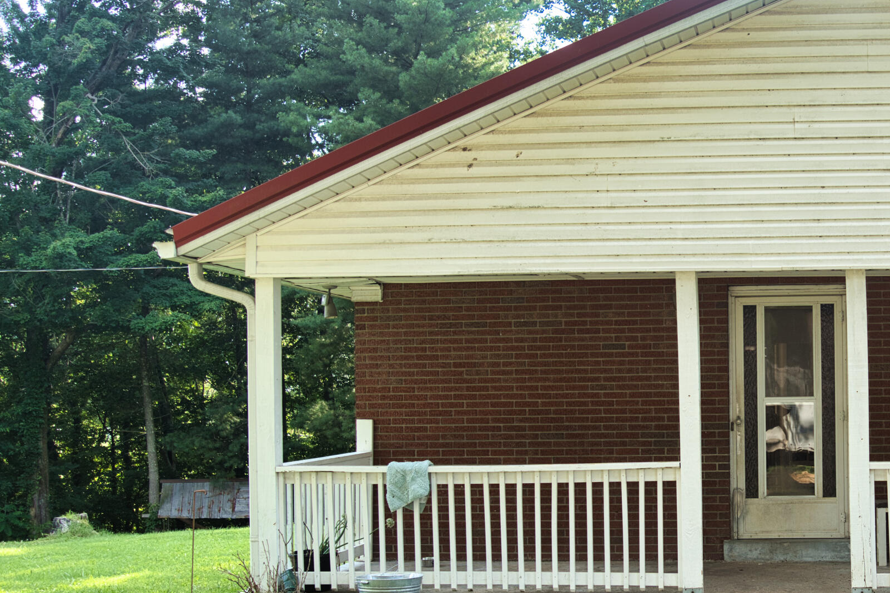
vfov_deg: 23.3
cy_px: 403
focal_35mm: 58
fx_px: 1434
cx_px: 776
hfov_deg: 33.0
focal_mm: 31
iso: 200
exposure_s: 1/160
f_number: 4.5
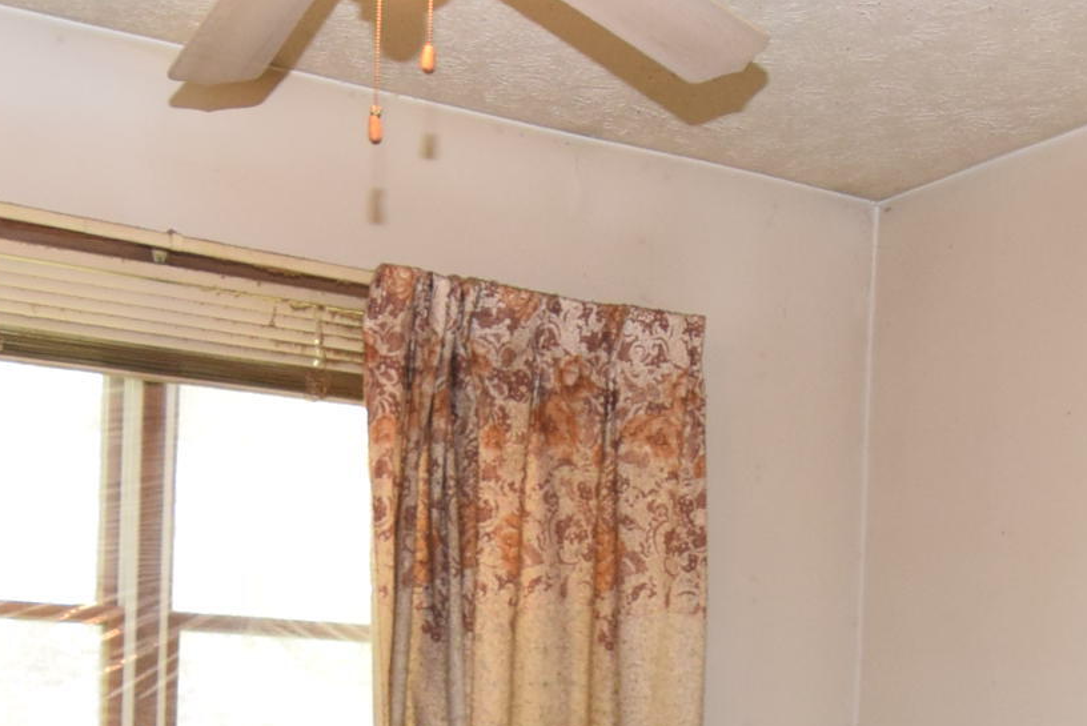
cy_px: 851
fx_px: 1662
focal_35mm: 55
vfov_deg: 22.8
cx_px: 550
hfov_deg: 36.2
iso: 800
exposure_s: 1/60
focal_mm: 10
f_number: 3.5
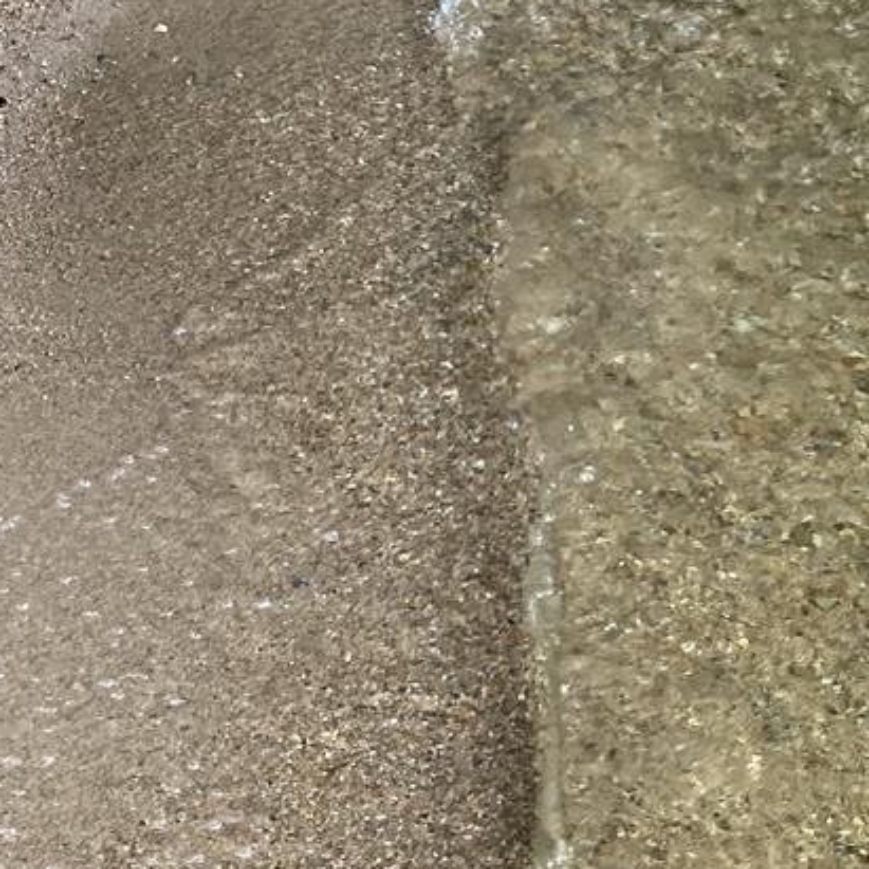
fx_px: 2954
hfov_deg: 16.1
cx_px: 1055
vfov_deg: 16.5
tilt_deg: -34.3
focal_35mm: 104
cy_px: 789
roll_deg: -1.6
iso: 50
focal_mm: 3.99
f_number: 1.8
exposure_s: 1/121
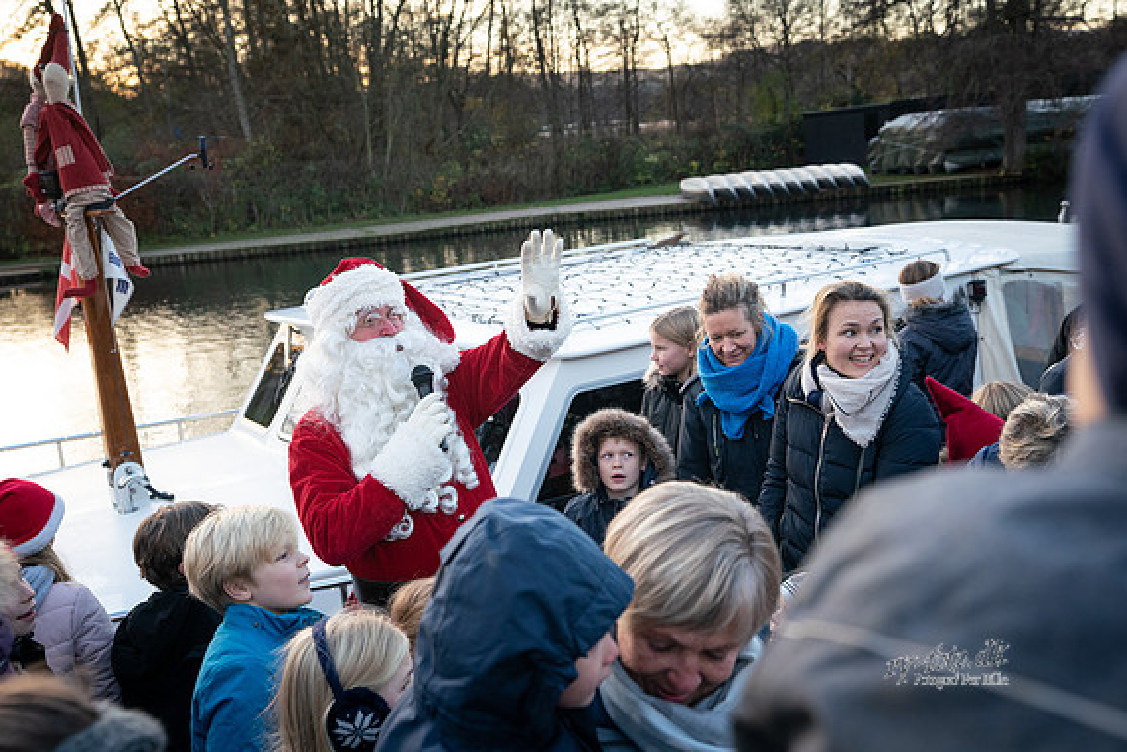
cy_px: 429
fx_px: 1284
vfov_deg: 32.6
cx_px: 549
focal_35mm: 41
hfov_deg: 47.4
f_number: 4
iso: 1600
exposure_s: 1/400
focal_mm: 35
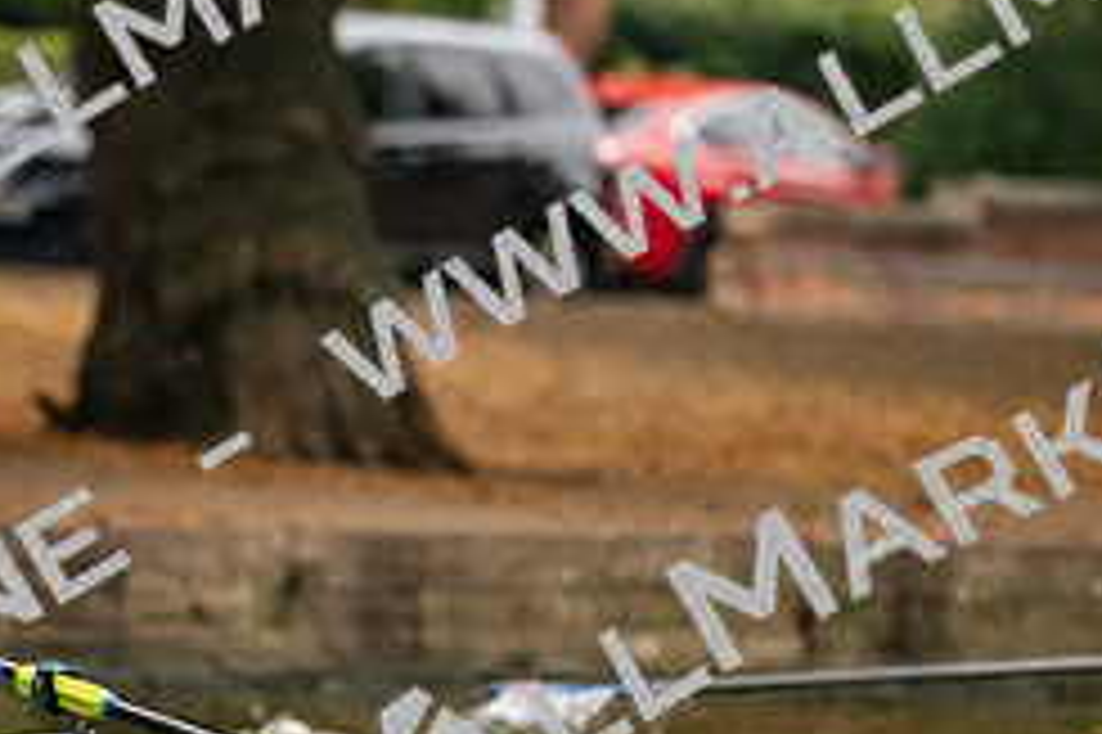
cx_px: -4
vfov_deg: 1.4
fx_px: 28999
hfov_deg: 2.2
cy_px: 475
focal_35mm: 948
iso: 3200
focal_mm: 400
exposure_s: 1/2000
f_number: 4.5
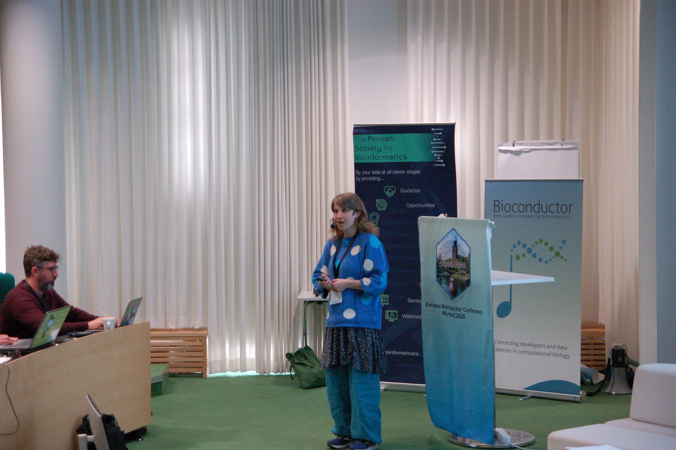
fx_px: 1407
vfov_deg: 18.2
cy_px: 225
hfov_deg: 27.0
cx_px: 338
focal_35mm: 75
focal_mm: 50
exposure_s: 1/125
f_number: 3.5
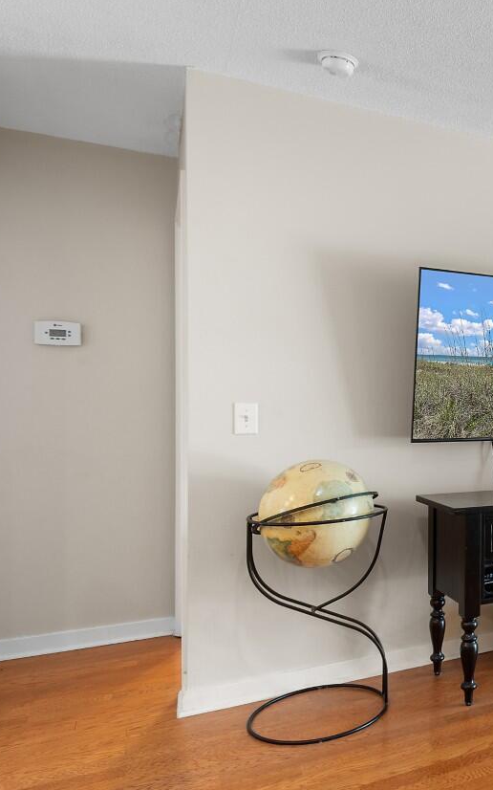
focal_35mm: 30
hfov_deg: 33.2
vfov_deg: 62.9
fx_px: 645
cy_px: 404
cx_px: 607
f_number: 4.5
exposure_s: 1/1.25
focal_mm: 10
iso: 100
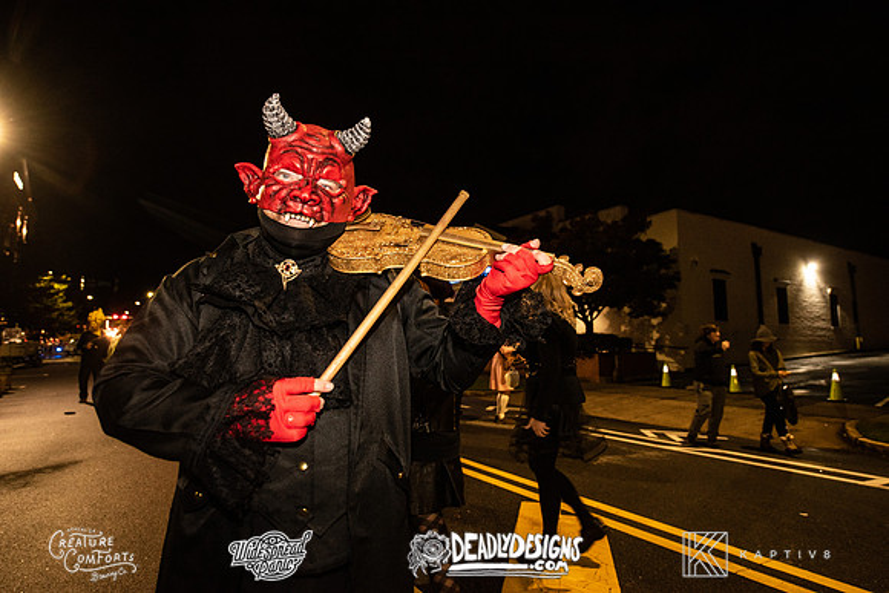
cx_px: 444
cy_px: 296
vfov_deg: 57.3
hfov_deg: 78.6
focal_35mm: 22
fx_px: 543
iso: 2000
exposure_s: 1/80
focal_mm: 22
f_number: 3.5
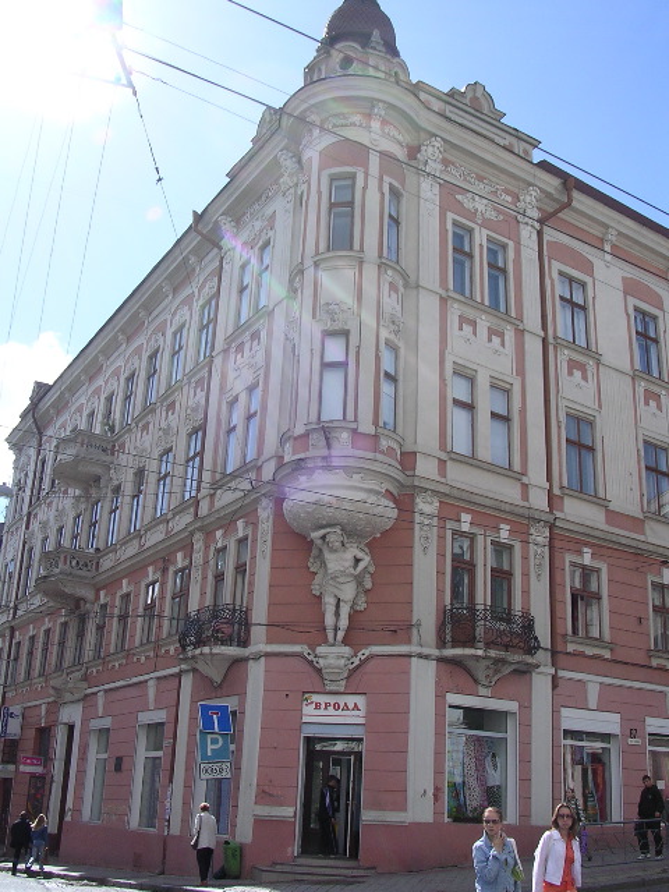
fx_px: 979
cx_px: 334
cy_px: 446
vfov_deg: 49.0
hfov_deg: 37.7
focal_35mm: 38
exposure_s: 1/227
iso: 100
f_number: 5.6
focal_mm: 5.8
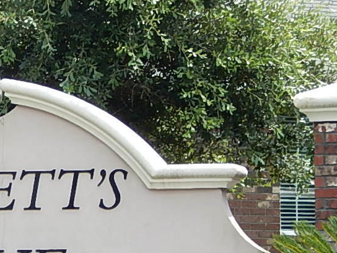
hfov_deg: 7.9
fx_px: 2434
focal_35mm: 250
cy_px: 192
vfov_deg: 5.9
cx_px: -32
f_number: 5.1
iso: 125
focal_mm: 15.2
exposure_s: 1/320
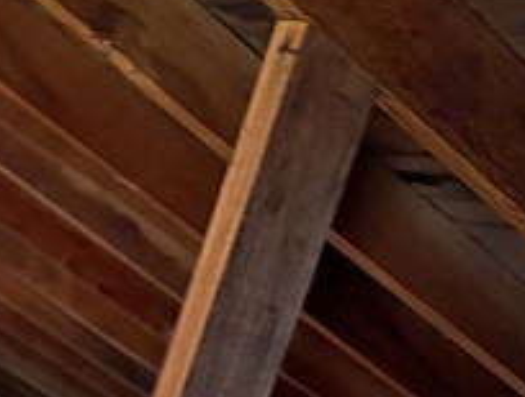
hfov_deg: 15.8
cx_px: -107
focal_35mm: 120
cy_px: 933
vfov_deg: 10.7
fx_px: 1824
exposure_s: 1/40
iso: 94
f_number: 1.68
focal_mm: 6.9
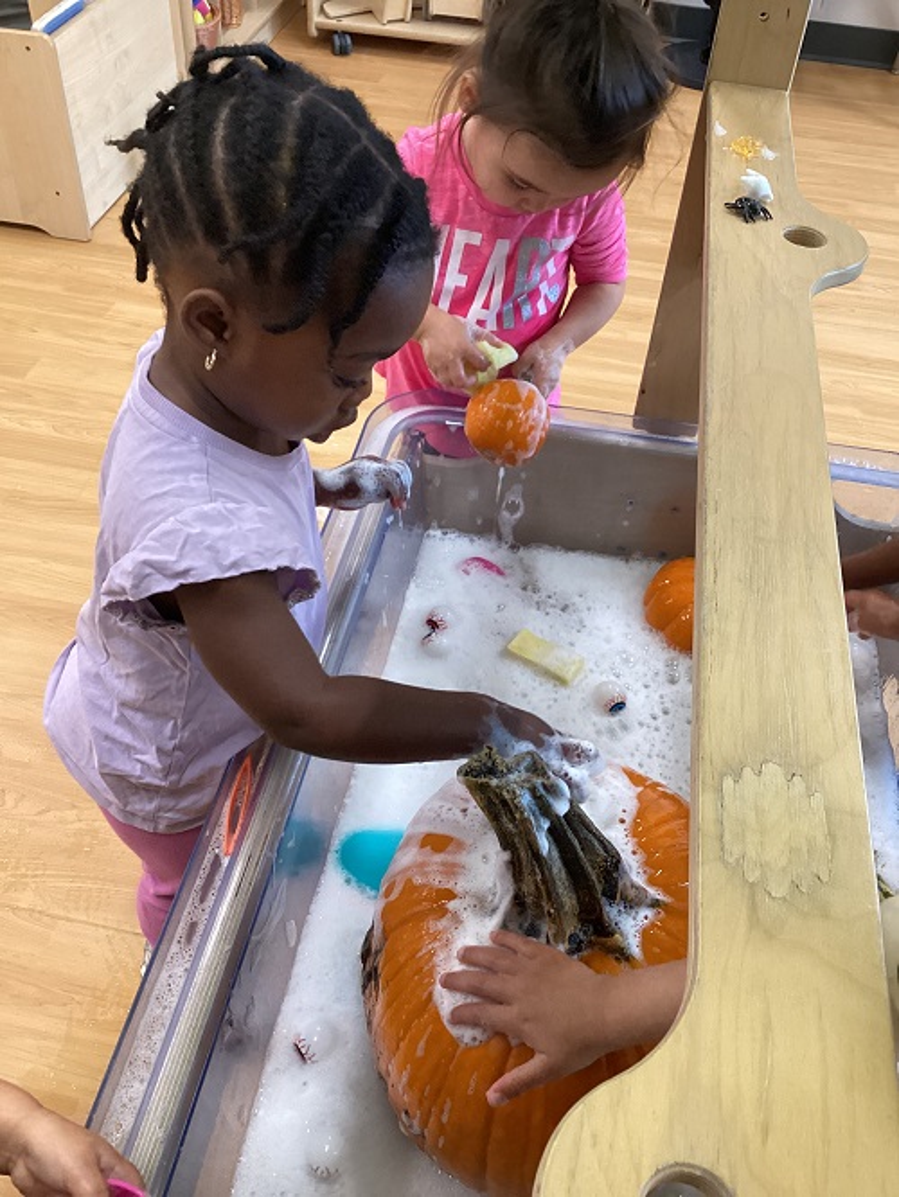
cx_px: 450
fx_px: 1073
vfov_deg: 58.3
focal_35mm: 31
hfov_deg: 45.5
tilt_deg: -45.0
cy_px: 598
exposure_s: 1/50
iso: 250
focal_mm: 3.3
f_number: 2.4
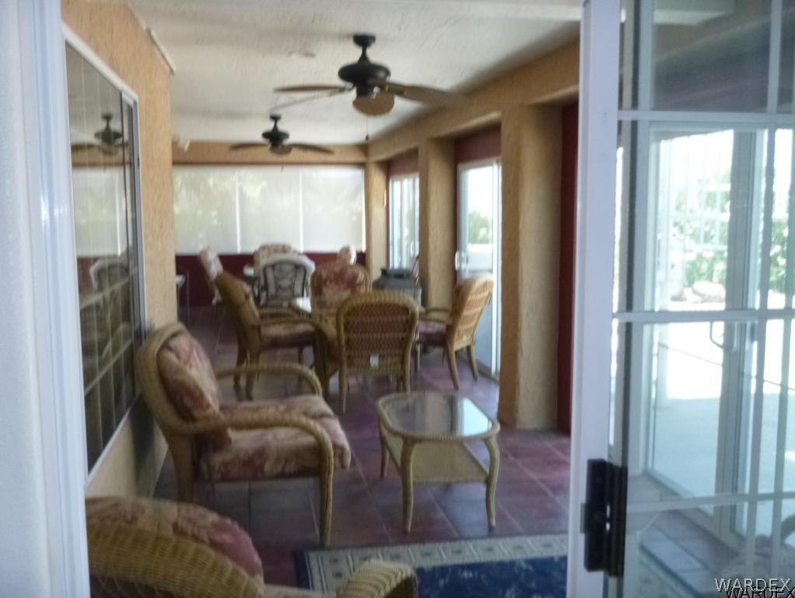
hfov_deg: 51.3
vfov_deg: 39.7
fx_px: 827
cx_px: 398
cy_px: 299
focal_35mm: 36
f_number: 4.4
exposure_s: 1/60
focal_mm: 6.4
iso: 400
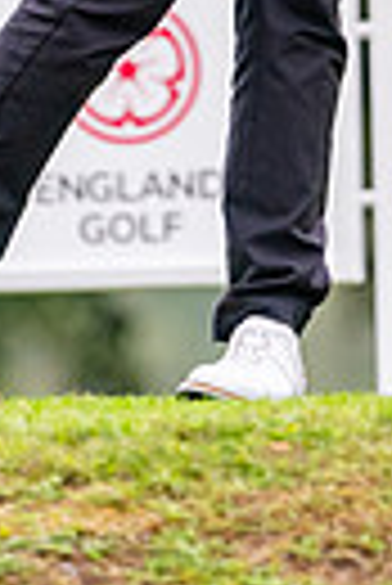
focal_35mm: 1553
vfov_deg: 1.3
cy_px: -378
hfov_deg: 0.9
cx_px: 315
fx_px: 25296
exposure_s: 1/2500
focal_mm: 300
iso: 800
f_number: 4
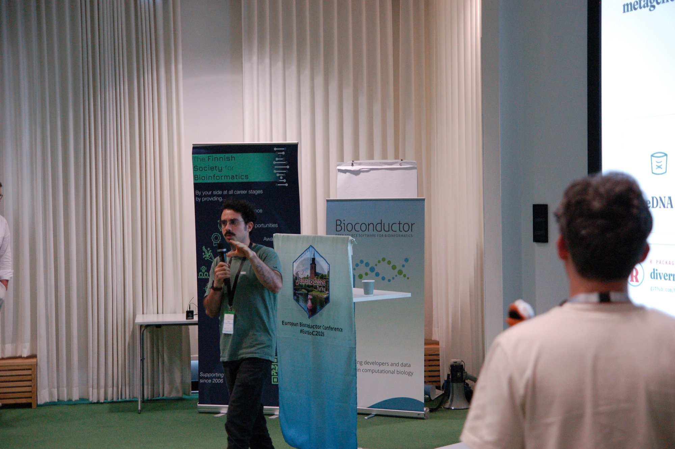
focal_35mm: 75
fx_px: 1405
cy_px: 224
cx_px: 338
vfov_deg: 18.2
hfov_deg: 27.0
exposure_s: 1/125
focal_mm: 50
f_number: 3.5
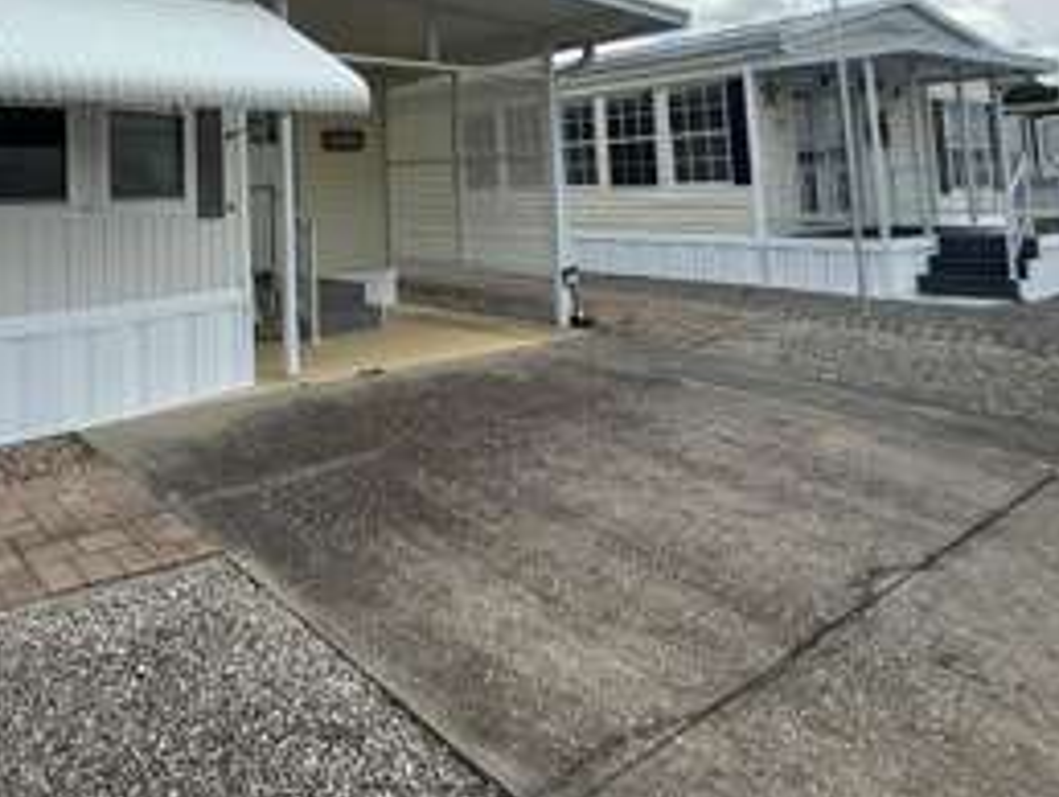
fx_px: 796
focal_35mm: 26
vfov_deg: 49.4
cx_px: 222
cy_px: 136
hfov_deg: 62.0
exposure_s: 1/2024
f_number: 2.2
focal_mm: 2.22
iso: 50
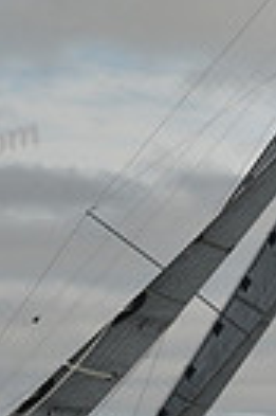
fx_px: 3586
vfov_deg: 6.6
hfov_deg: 4.4
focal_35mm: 311
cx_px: 205
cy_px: -29
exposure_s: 1/1000
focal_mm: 70
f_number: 7.1
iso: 320
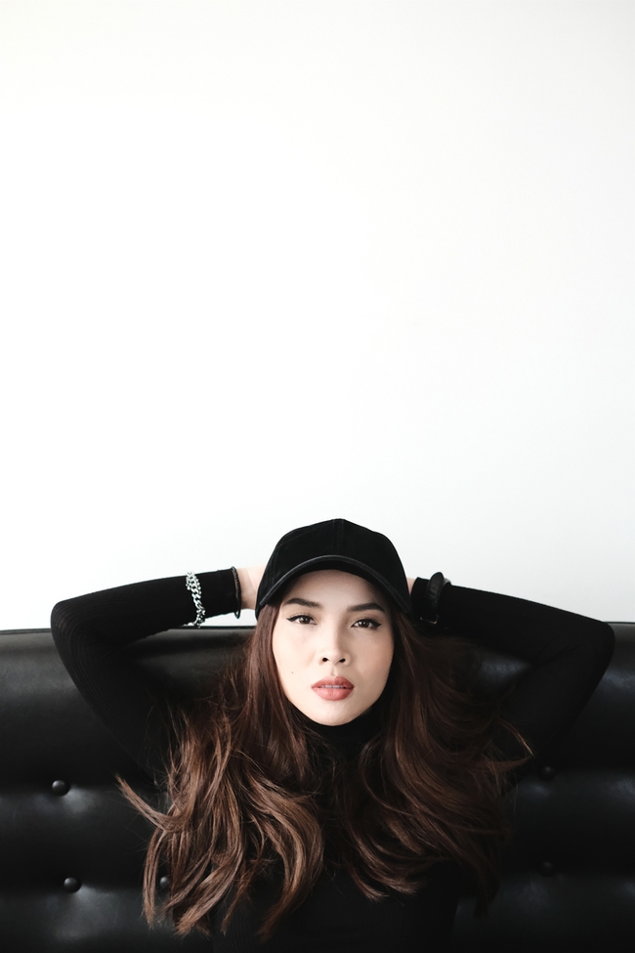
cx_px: 318
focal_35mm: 35
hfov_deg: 37.9
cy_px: 476
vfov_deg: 54.4
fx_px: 926
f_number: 1.8
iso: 5000
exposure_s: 1/3200
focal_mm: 23
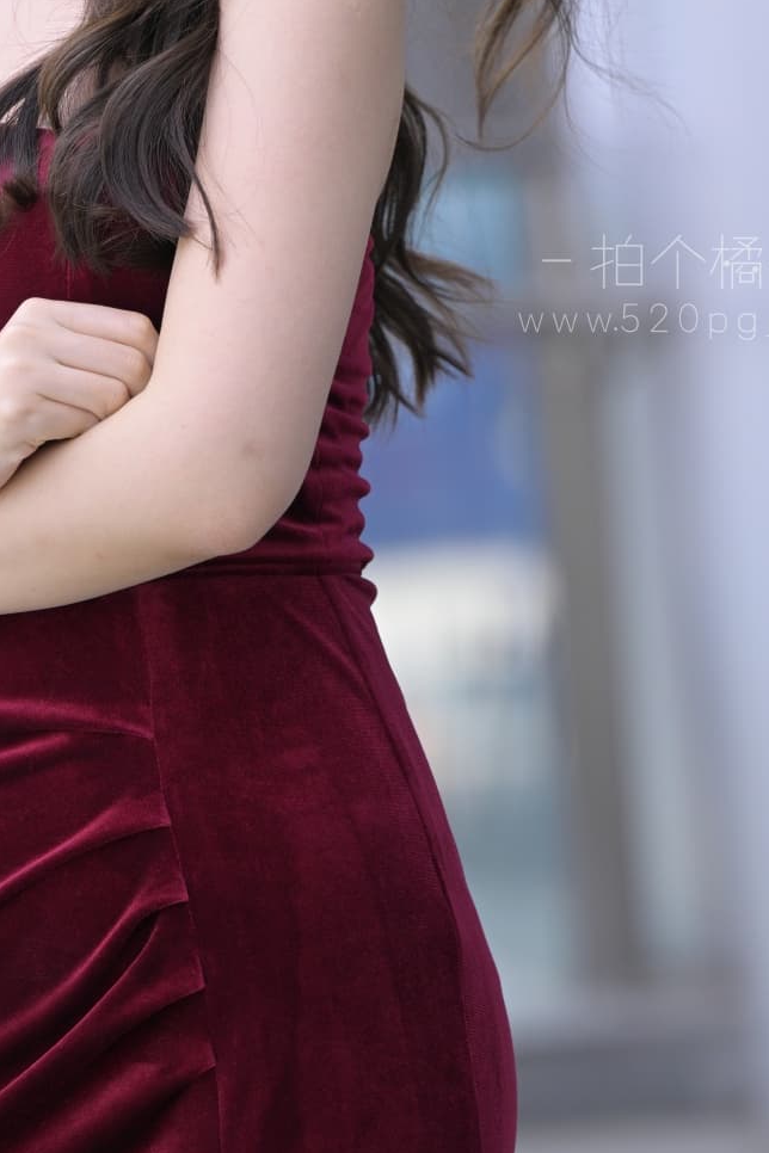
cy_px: 227
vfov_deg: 6.9
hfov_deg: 4.6
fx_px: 9548
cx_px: 256
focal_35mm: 298
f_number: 4
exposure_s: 1/640
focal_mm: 160
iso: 320
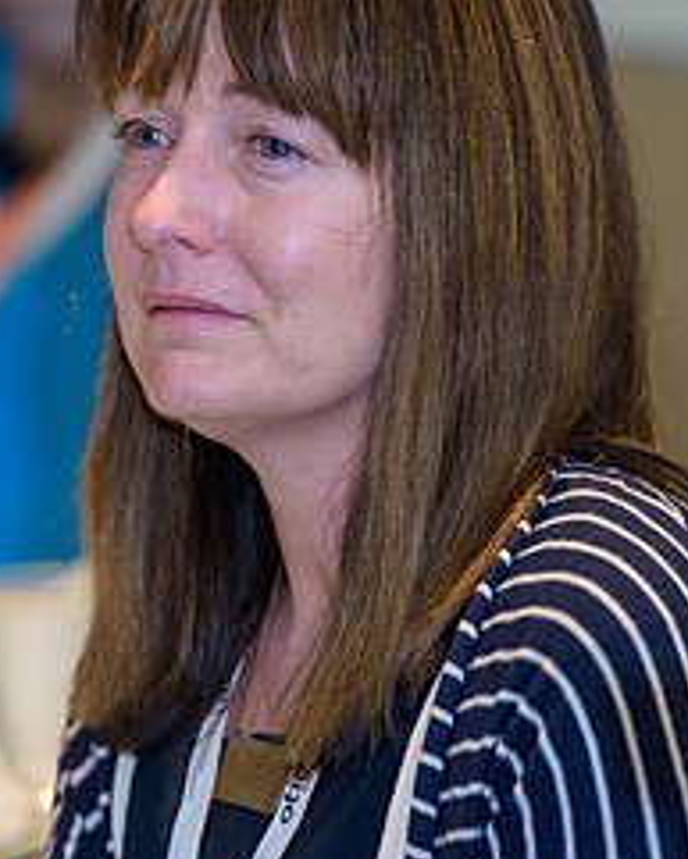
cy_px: 201
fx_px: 11472
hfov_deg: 3.4
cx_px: 235
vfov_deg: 4.3
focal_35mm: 451
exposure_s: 1/125
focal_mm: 200
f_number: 3.5
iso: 1250
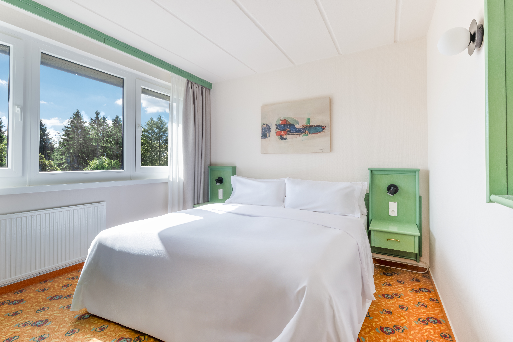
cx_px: 256
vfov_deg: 73.7
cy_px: 171
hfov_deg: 96.7
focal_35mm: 16
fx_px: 228
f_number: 16
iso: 64
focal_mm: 16
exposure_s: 1/160
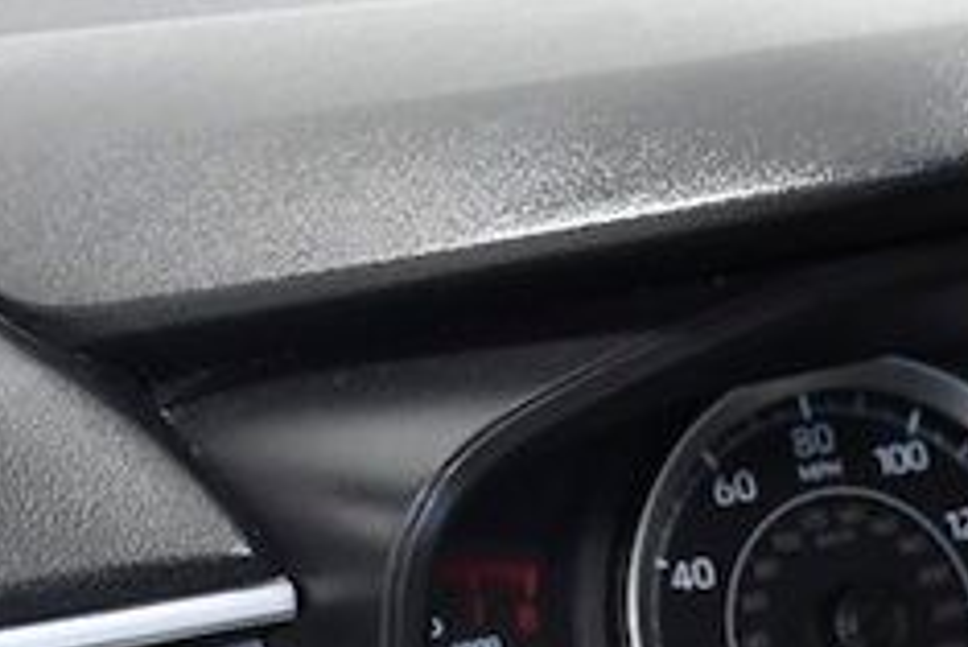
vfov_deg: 6.4
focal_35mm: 209
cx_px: 1882
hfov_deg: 9.3
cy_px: 1205
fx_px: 5623
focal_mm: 32
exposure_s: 1/160
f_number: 4
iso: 2500
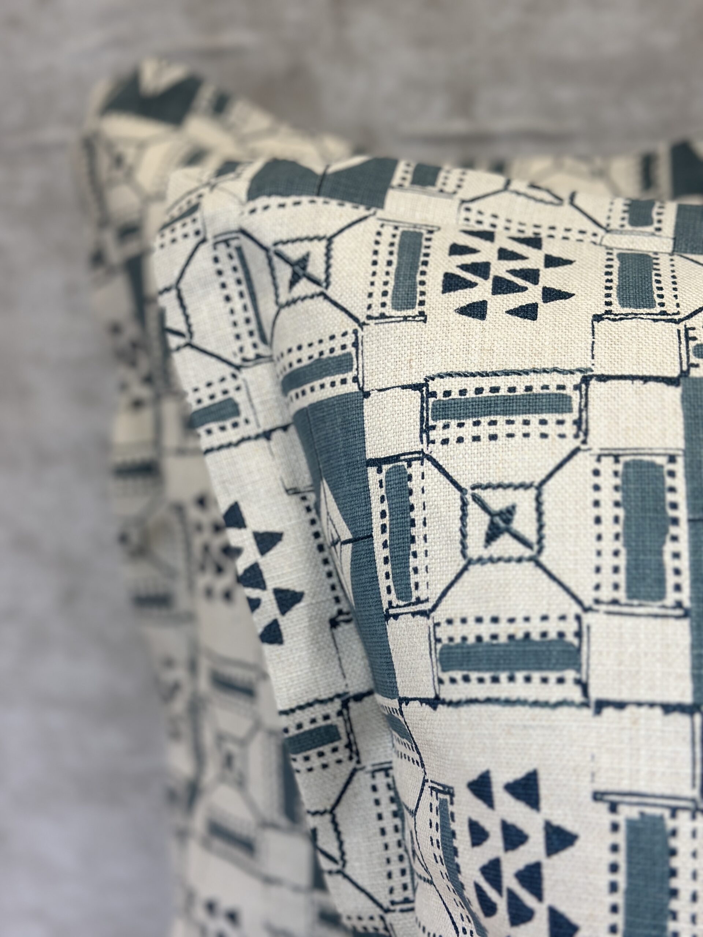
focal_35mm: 48
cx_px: 352
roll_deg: +1.6
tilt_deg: -15.4
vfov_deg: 39.7
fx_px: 1300
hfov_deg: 30.3
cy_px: 468
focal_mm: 6.86
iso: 80
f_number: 1.78
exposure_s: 1/250
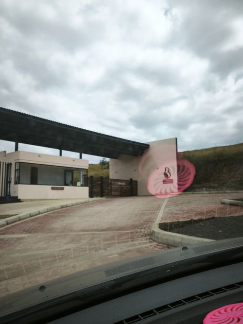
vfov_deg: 58.4
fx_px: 290
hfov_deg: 45.4
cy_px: 162
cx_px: 122
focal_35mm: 31
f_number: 1.7
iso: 80
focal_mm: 5.35
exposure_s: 1/2251
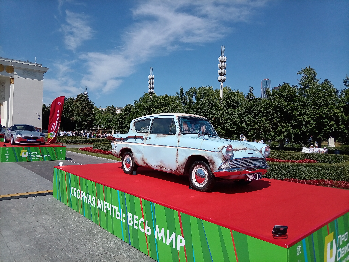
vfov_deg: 54.8
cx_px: 174
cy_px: 131
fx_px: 252
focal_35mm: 25
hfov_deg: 69.4
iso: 108
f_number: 1.8
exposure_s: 1/2841
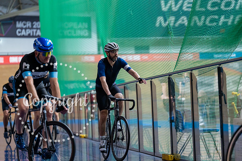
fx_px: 894
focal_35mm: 133
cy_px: 80
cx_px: 121
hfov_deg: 15.4
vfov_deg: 10.3
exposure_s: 1/800
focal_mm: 133
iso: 3200
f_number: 2.8
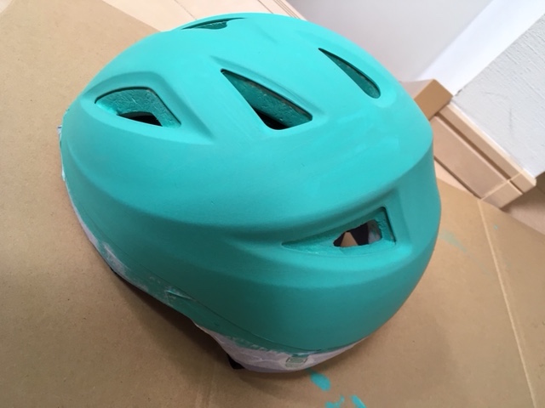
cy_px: 204
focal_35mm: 29
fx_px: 457
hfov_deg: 61.7
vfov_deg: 48.2
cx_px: 272
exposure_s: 1/30
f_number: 2.2
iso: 80
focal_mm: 4.15
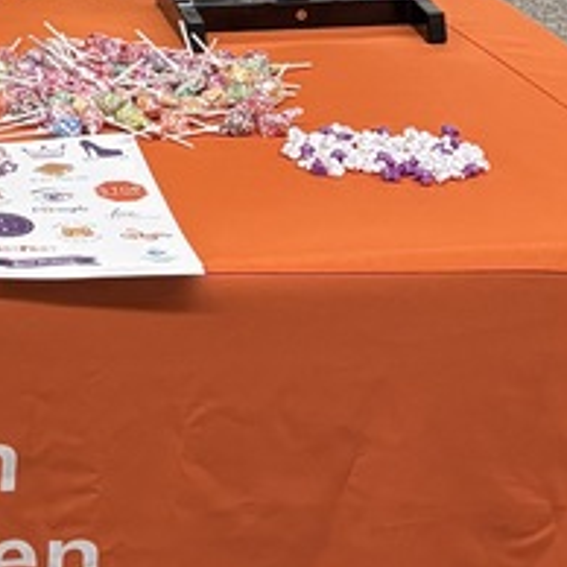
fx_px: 2242
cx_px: -354
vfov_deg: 13.7
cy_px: -225
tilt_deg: -10.8
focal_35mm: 121
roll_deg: +1.3
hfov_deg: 13.4
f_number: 1.6
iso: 200
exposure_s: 1/120
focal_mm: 5.96
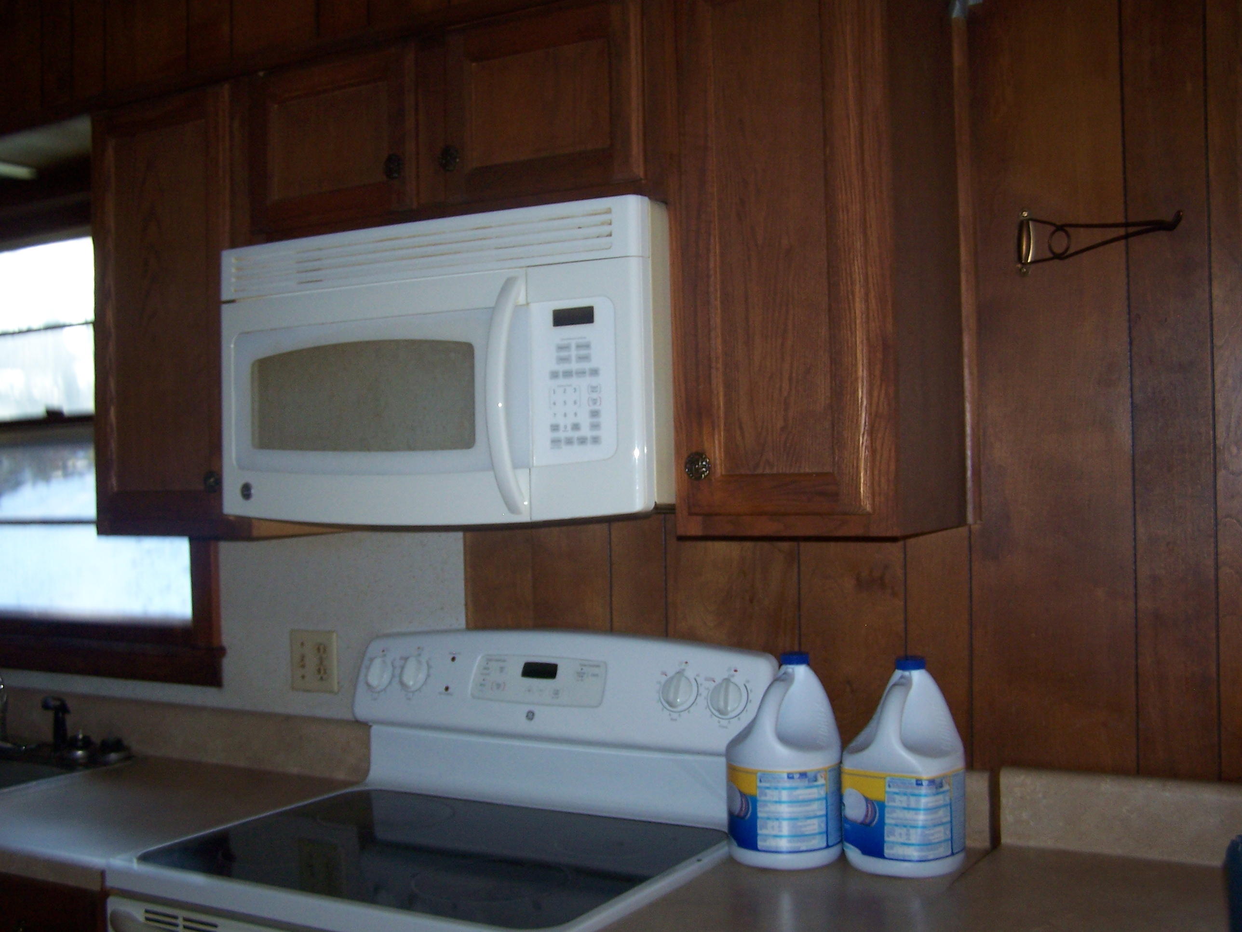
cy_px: 466
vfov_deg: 37.7
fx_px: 1363
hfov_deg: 49.0
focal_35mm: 38
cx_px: 621
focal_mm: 6.3
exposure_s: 1/60
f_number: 2.8
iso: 140
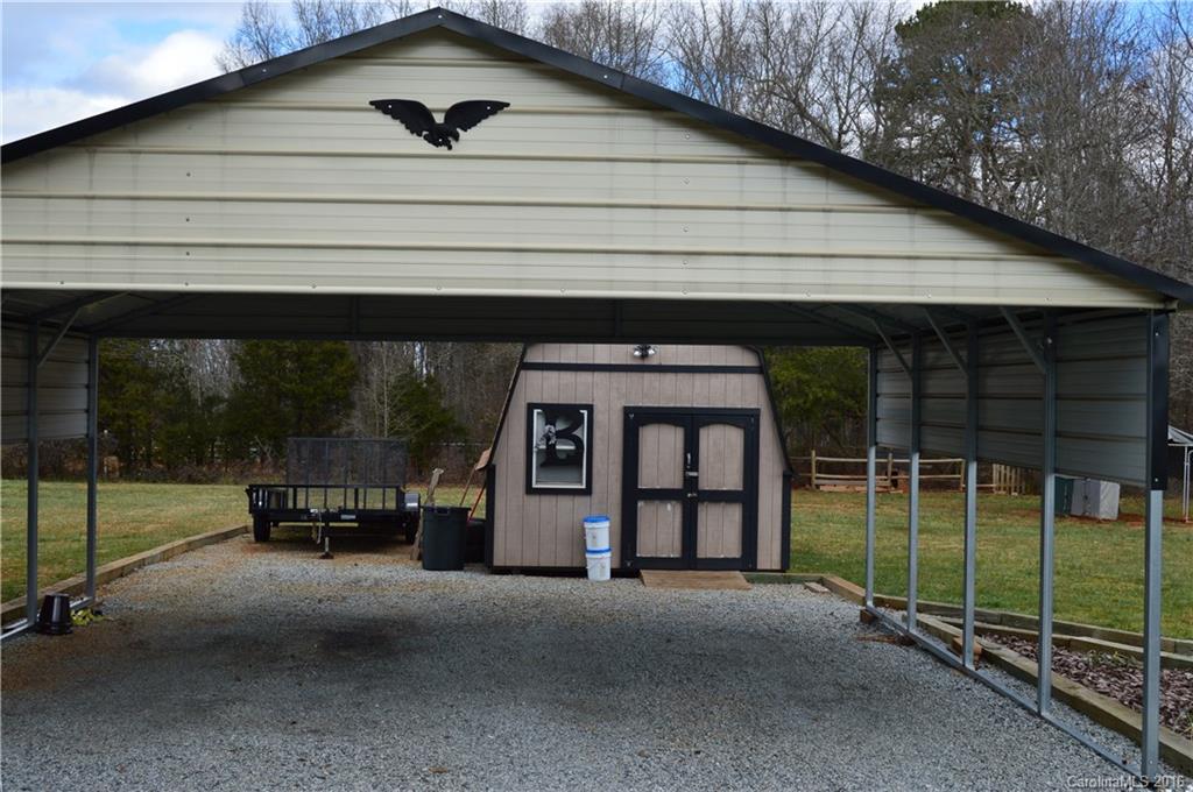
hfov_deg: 49.6
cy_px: 396
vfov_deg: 34.1
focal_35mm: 39
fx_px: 1291
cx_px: 596
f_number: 11
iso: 400
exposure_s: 1/400
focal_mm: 26
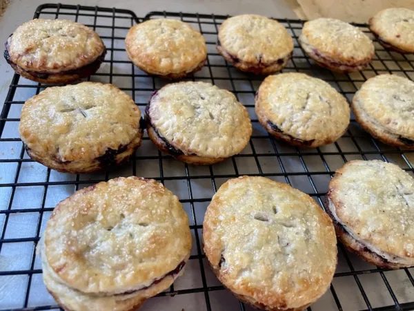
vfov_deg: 53.1
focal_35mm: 26
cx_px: 207
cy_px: 156
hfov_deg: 67.3
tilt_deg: -48.7
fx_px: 311
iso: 320
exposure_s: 1/60
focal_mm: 4.2
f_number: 1.6
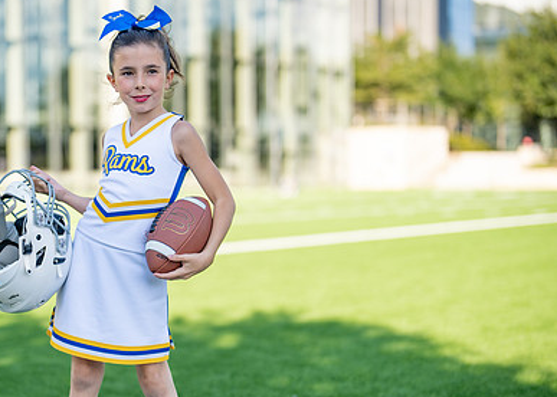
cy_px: 251
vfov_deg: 16.6
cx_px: 140
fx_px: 1360
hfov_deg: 22.9
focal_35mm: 86
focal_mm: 50
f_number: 1.2
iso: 100
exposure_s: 1/3200
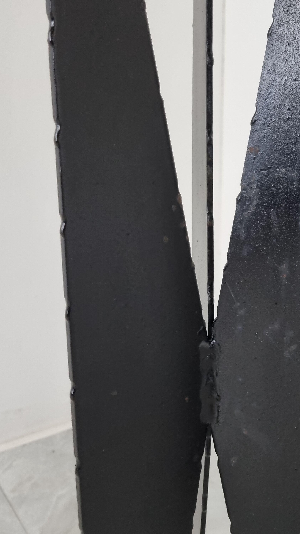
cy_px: 268
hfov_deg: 30.8
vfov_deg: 52.8
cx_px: 211
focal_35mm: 38
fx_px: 537
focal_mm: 5.4
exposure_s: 1/100
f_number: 1.8
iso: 125
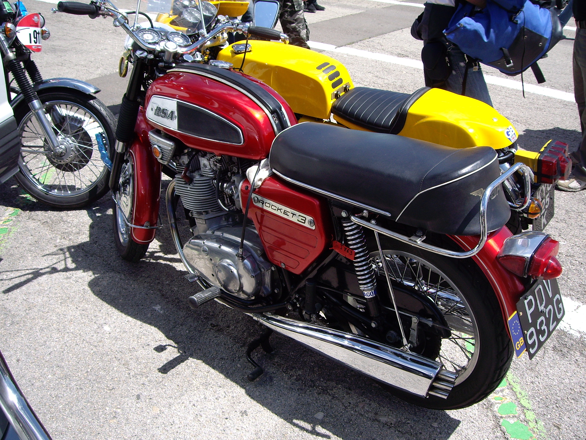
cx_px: 293
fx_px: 643
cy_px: 220
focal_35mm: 38
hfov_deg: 49.0
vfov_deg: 37.7
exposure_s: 1/400
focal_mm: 6.2
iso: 64
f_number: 4.3
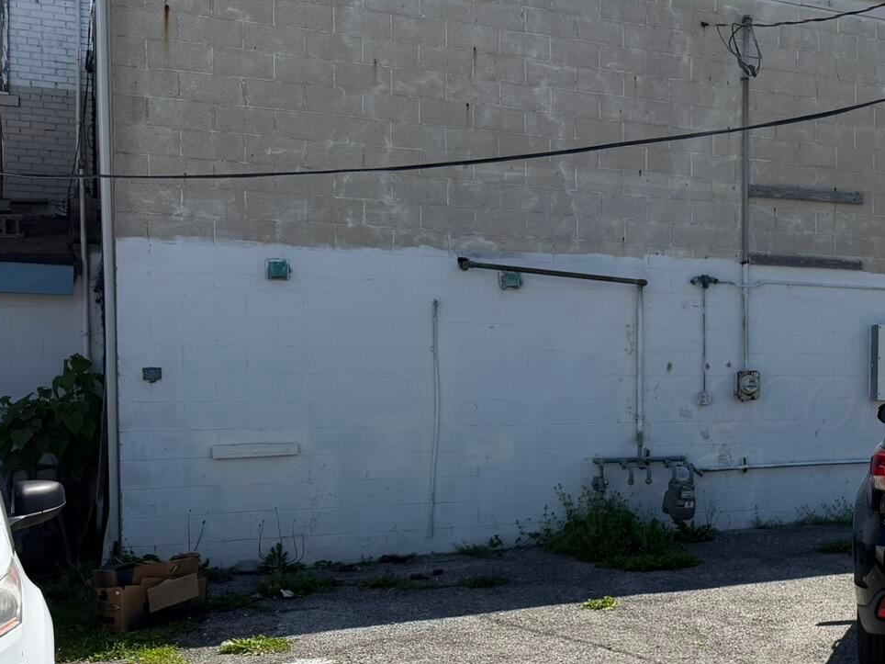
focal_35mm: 51
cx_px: 889
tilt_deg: -0.3
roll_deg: -0.2
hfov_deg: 34.1
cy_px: 404
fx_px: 1304
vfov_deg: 28.5
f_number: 1.78
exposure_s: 1/6711
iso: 100
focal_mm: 6.76
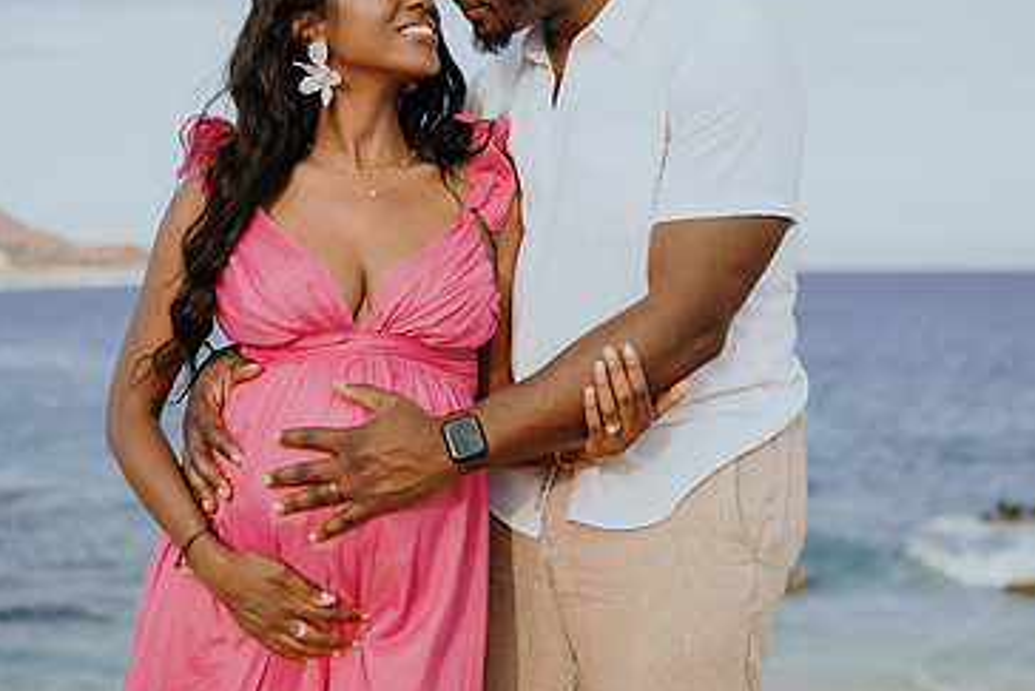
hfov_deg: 34.5
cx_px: 521
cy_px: 251
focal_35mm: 58
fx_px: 1668
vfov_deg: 23.3
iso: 50
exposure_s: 1/1250
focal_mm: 35
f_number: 1.8
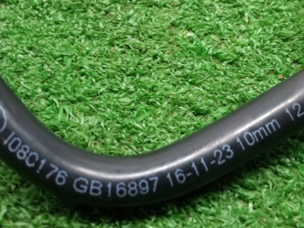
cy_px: 64
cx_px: 138
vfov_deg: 27.7
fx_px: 457
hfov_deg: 36.8
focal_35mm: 52
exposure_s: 1/25
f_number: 2.2
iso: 467
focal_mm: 3.79
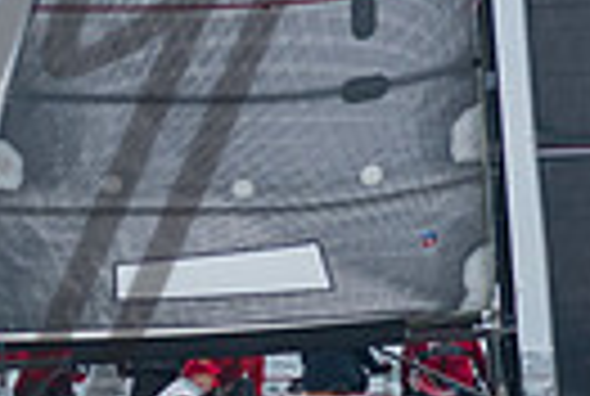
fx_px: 12615
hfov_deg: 2.7
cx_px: -343
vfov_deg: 1.8
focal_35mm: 768
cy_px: -19
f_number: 5.6
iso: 400
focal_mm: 105
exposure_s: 1/500
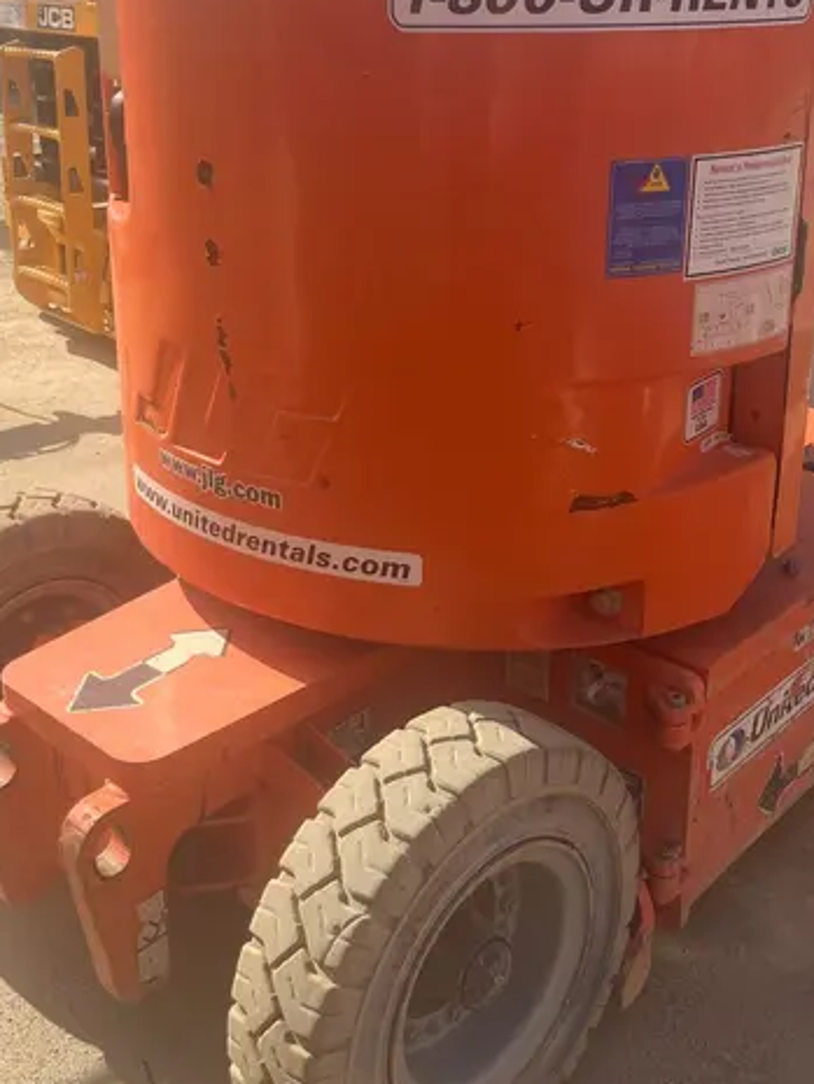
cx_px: 399
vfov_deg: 44.9
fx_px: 1285
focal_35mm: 41
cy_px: 337
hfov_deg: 35.2
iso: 50
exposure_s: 1/1477
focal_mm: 5.1
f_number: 1.6
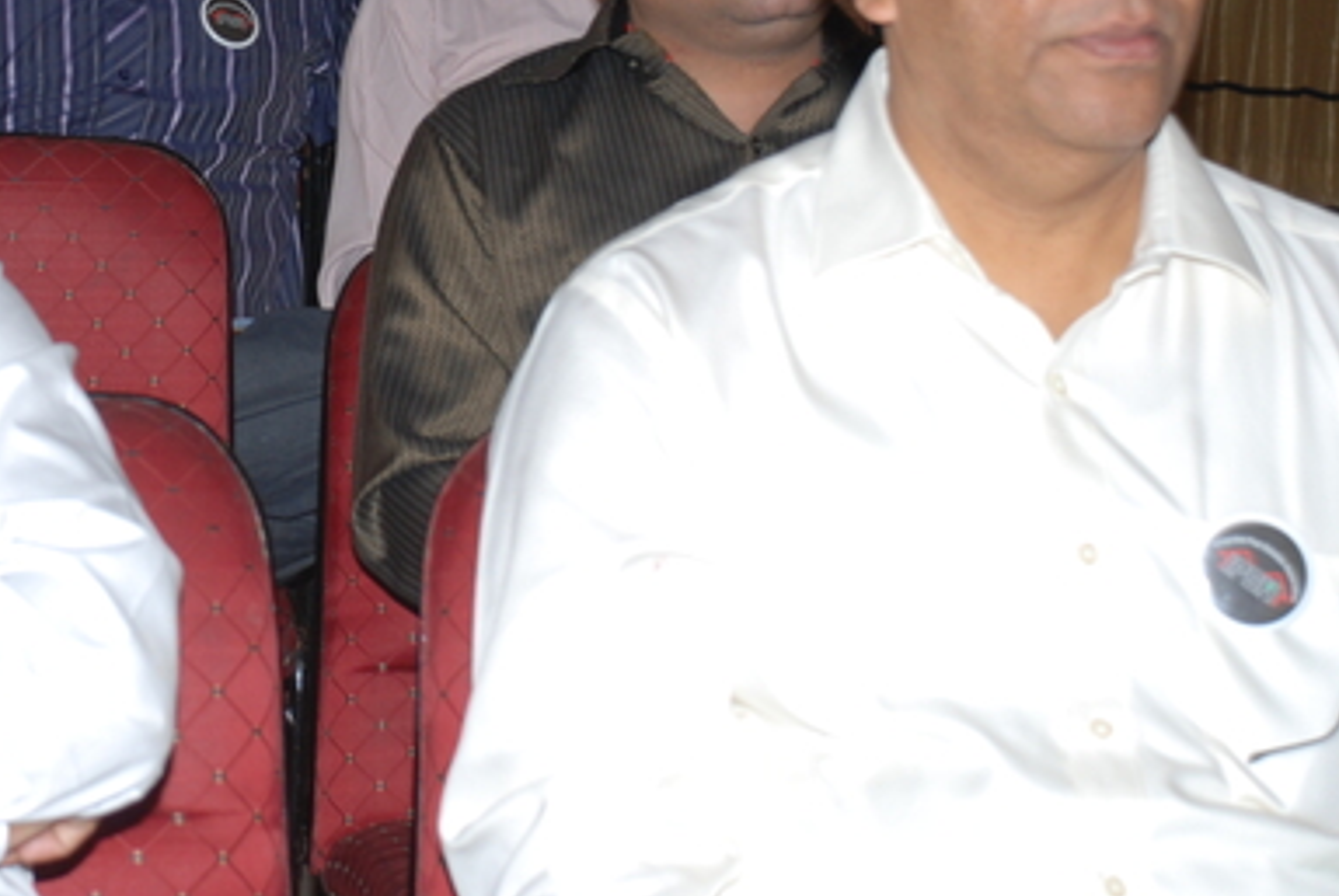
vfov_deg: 9.1
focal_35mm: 150
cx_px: 108
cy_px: 98
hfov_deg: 13.5
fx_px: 5585
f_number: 9
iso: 200
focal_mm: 48
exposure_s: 1/125
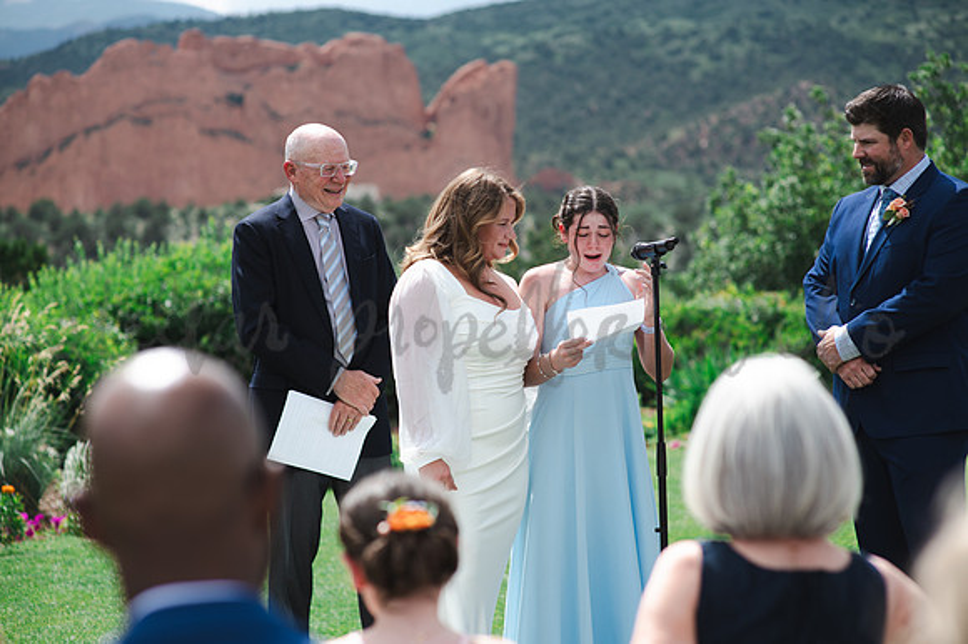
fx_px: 2284
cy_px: 322
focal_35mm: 85
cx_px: 484
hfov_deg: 23.9
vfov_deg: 16.1
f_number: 2.8
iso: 125
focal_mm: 85
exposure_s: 1/1600
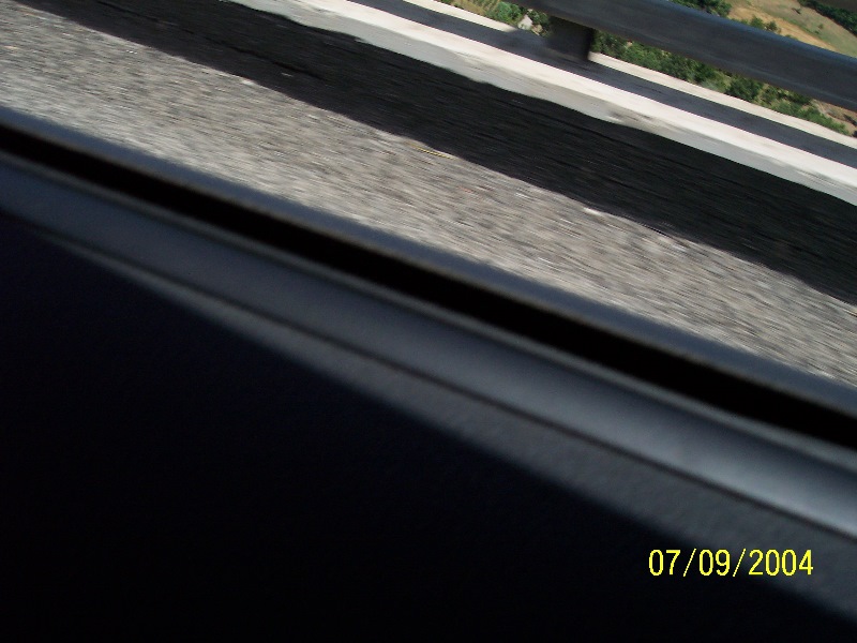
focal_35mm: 38
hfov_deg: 49.0
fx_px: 941
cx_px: 428
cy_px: 322
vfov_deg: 37.7
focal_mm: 8
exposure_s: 1/1000
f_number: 4.8
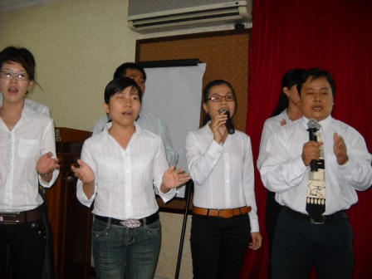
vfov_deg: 35.1
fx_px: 441
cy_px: 140
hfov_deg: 45.8
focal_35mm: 41
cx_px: 186
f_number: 3.1
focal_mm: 6.72
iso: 200
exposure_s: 1/30
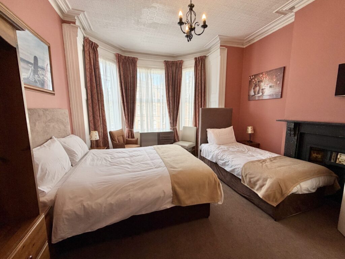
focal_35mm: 14
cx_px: 172
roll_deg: +0.4
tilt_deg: -7.9
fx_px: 140
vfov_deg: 85.7
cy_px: 130
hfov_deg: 102.1
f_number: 2.2
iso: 50
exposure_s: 1/121
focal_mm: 2.22
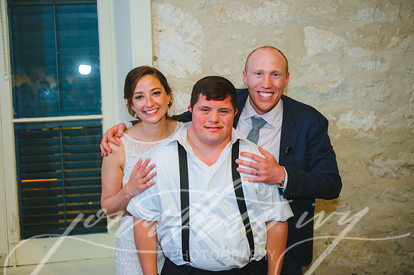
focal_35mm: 50
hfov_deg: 39.6
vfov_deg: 27.0
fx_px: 575
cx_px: 207
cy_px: 138
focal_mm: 50
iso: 2000
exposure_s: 1/80
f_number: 2.8
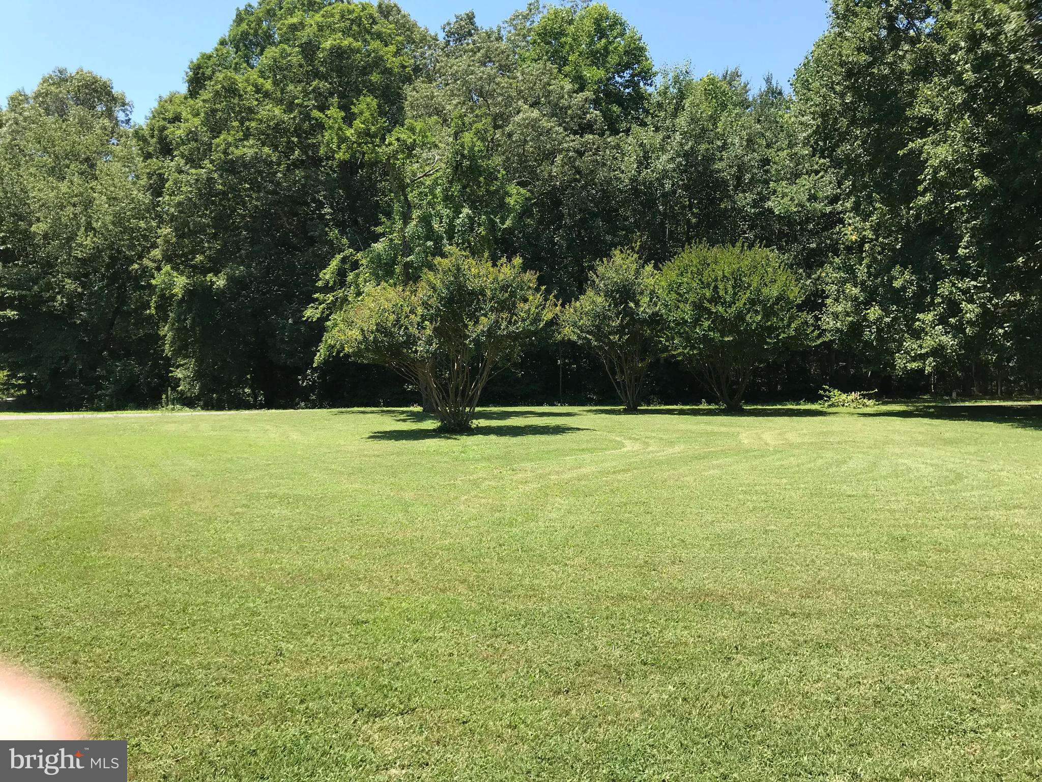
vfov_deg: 49.7
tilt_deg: +1.4
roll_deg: -0.3
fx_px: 843
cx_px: 521
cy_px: 391
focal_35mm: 28
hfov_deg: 63.4
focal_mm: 3.99
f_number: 1.8
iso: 20
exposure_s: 1/818
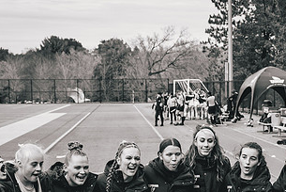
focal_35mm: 95
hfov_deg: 21.3
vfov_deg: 14.3
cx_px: 210
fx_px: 755
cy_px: 175
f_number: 6.3
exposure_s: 1/1000
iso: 800
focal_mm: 50
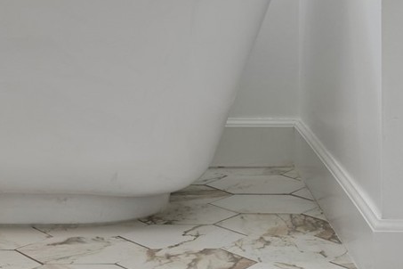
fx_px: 1265
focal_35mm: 113
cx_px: 107
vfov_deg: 11.9
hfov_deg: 18.0
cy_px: -25
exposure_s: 1/100
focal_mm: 50
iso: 320
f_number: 6.3
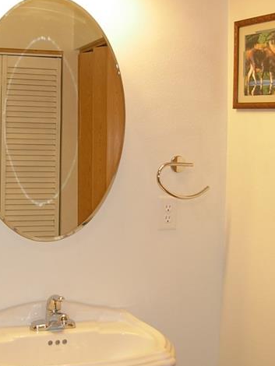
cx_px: 74
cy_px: 189
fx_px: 667
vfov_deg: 30.7
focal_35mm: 63
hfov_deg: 23.1
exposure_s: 1/22.6
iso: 79
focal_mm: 6.3
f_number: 2.9
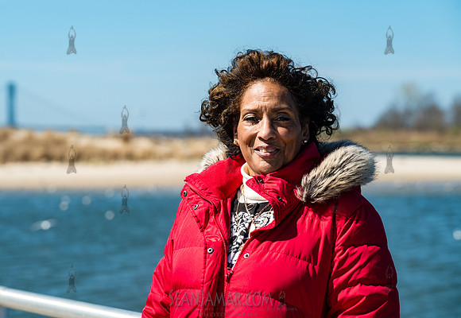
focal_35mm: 99
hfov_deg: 20.3
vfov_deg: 14.1
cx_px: 191
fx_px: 1287
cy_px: 141
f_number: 4
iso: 64
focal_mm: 85
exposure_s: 1/640
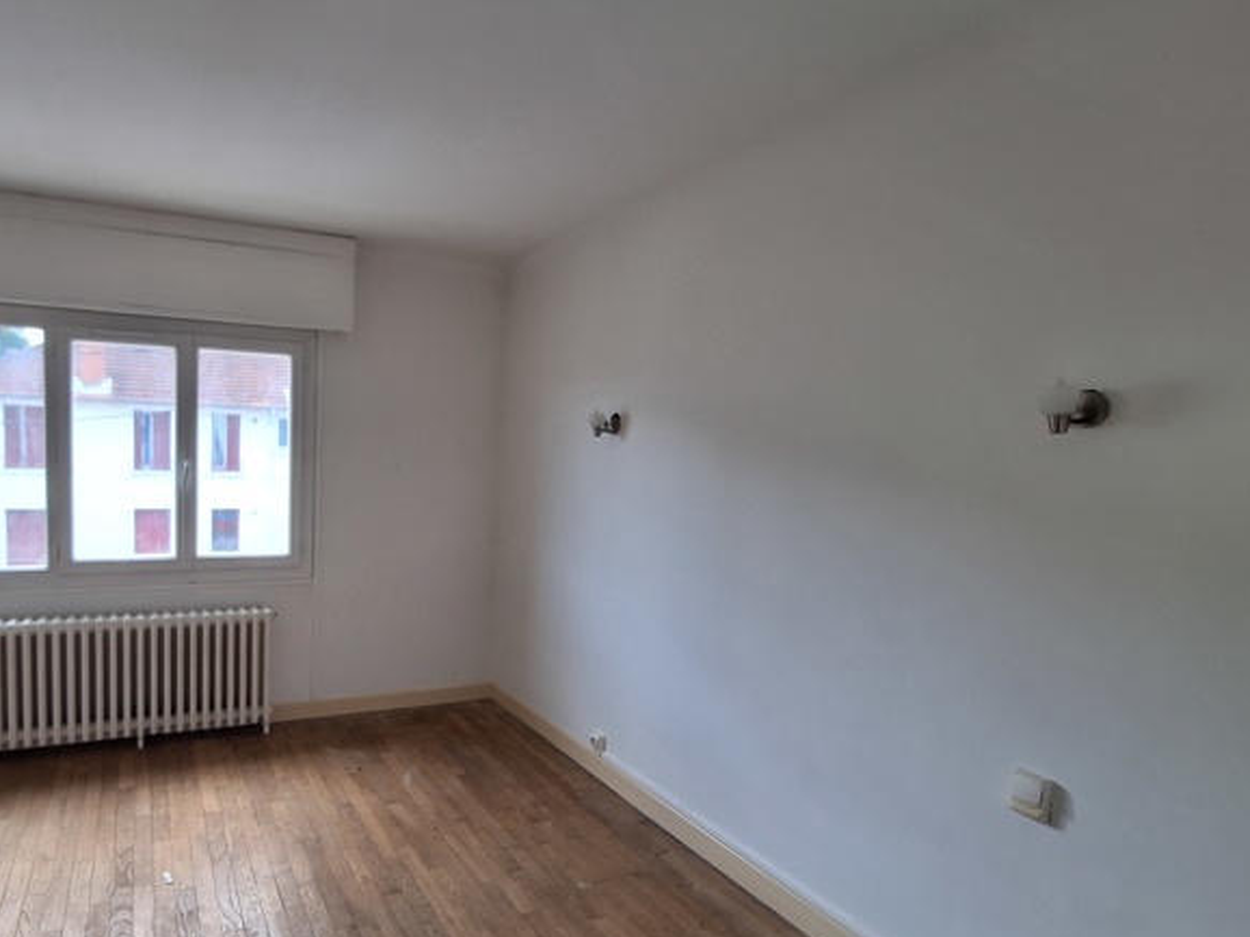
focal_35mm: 18
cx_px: 396
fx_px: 650
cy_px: 506
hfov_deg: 84.1
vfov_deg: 71.4
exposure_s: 1/50
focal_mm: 1.74
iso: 50
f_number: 2.2
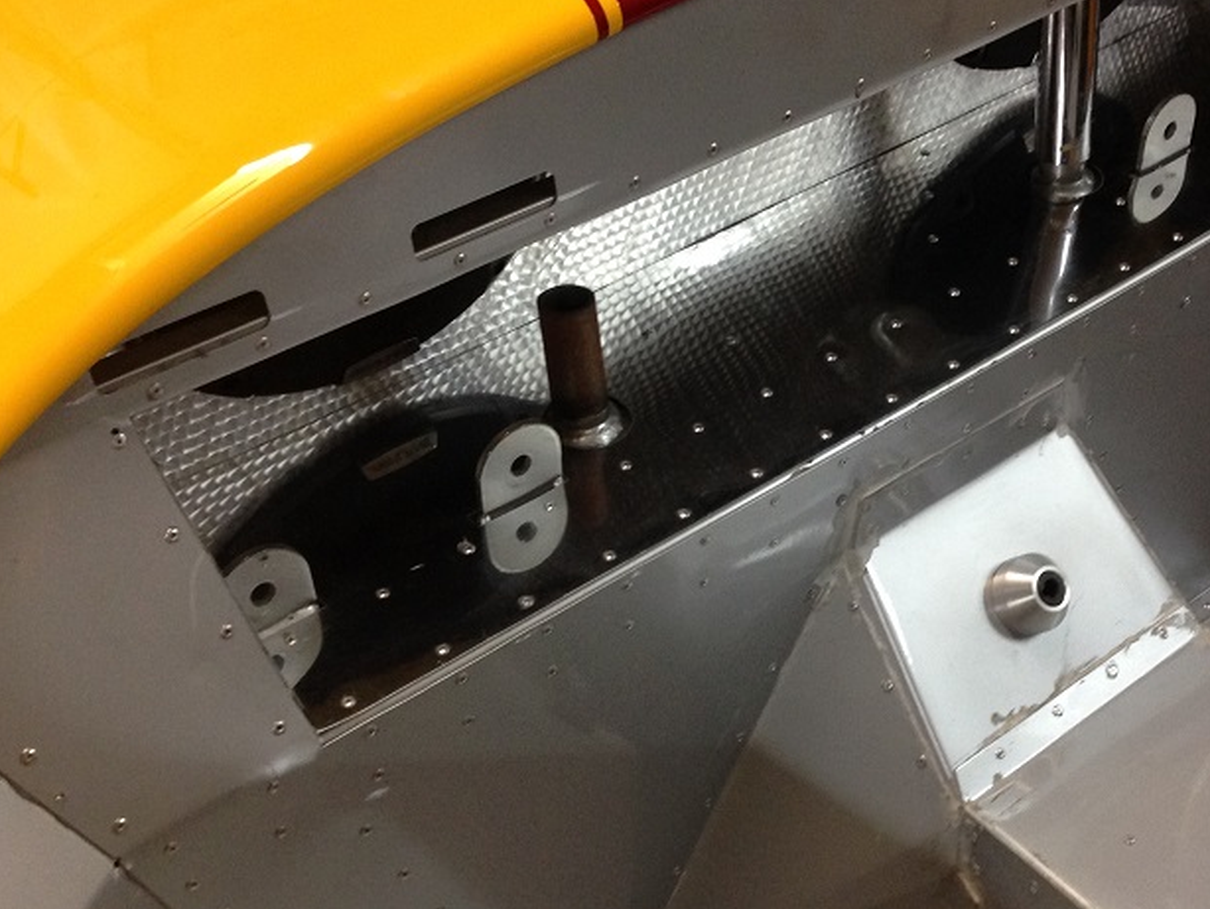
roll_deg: -1.9
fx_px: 1923
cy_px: 548
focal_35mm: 55
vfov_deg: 26.5
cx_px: 863
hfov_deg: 34.4
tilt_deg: -43.1
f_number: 2.4
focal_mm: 4.12
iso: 160
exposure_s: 1/20
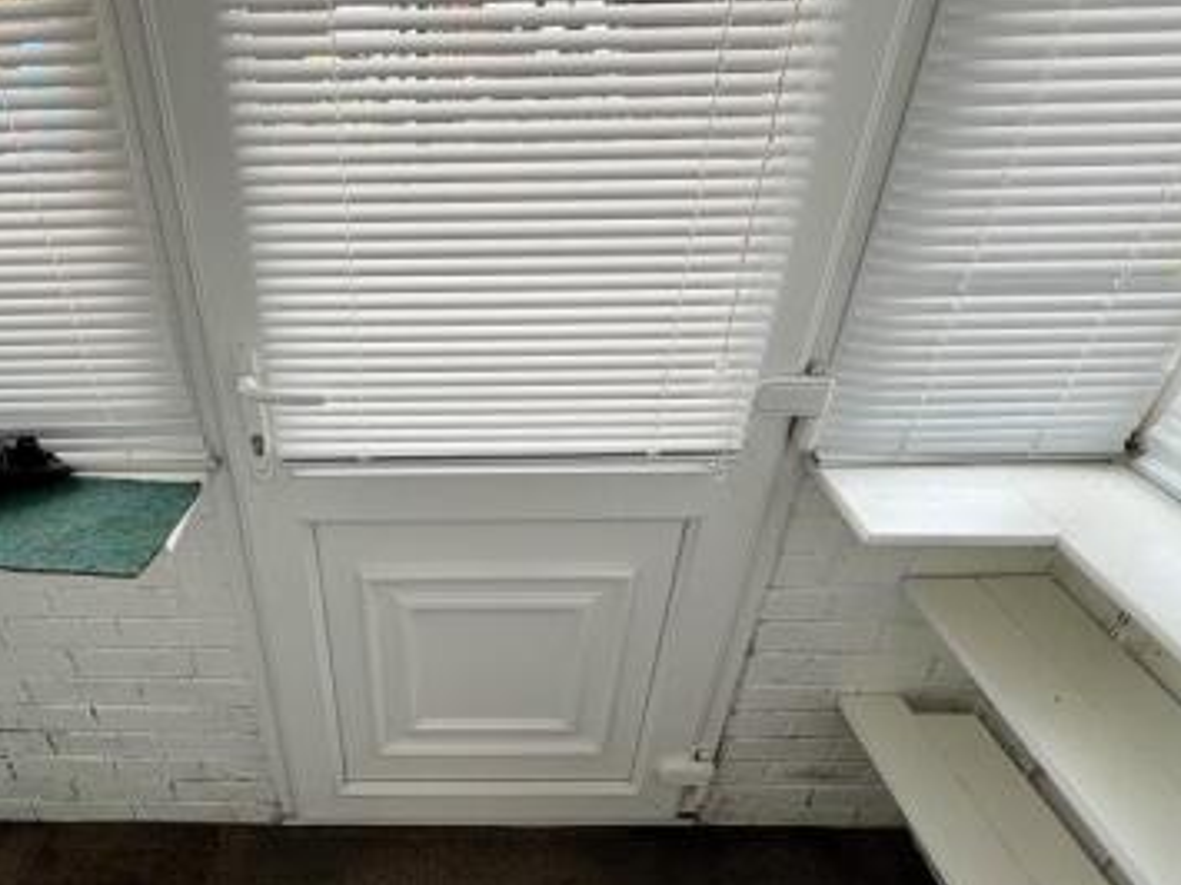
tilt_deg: -35.6
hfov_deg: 72.4
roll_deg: +1.5
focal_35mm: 23
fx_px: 784
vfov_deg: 58.0
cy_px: 564
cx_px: 427
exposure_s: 1/379
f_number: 2.2
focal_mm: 2.22
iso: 50
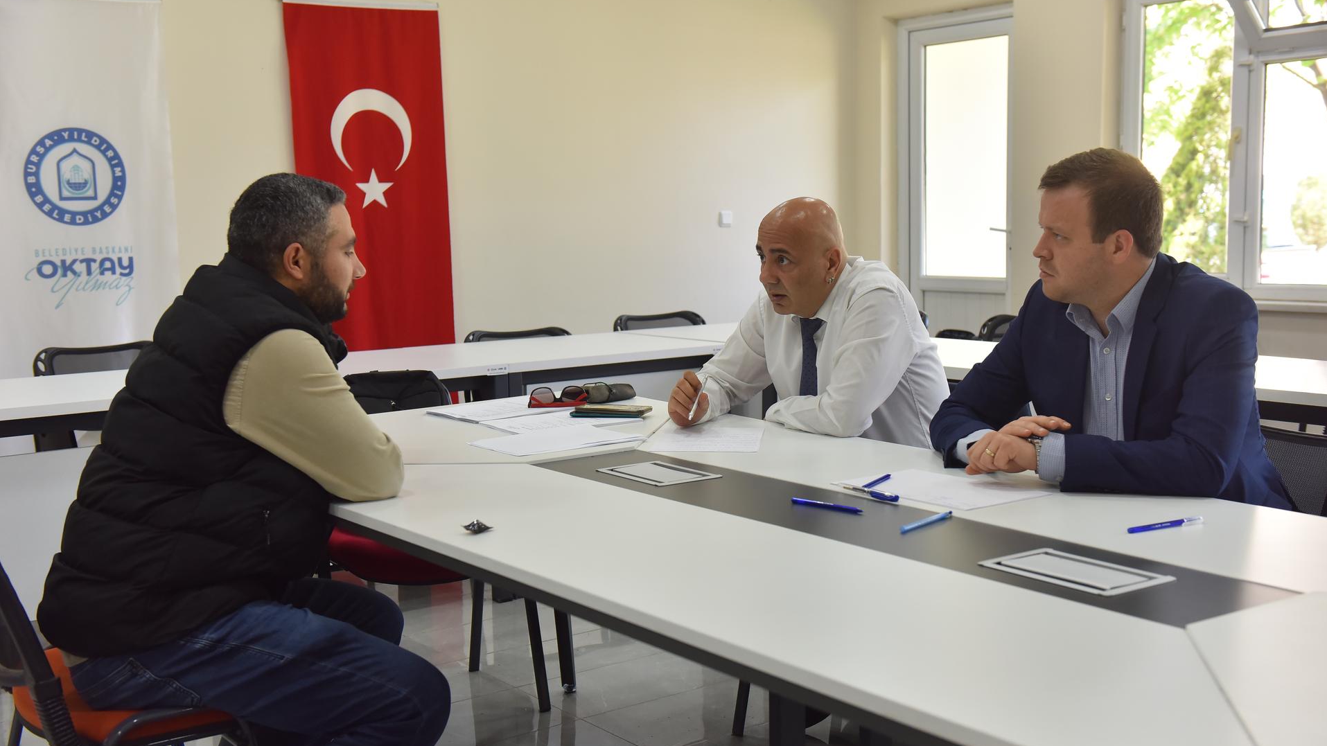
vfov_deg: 28.3
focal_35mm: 42
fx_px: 1478
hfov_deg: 48.4
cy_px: 367
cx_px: 665
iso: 1000
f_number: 4.5
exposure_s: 1/200
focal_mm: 40
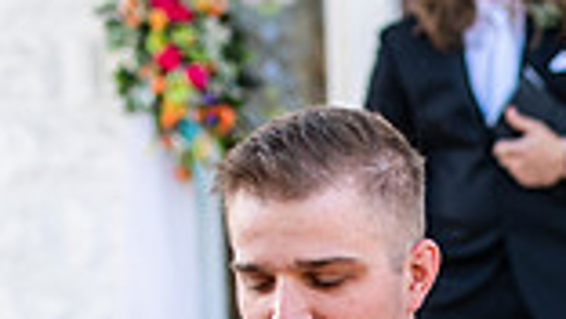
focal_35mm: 316
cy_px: 608
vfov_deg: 3.8
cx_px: 760
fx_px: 4746
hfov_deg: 6.8
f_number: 3.5
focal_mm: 70
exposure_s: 1/320
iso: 200
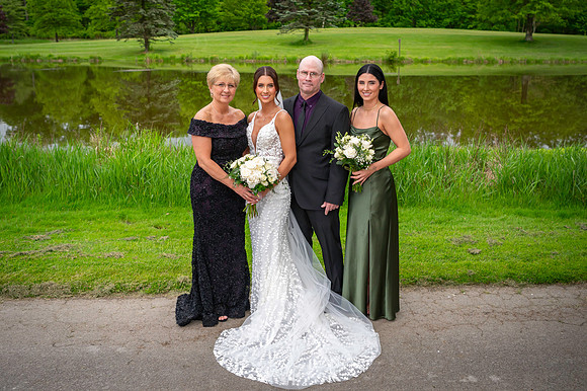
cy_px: 160
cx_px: 311
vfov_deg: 38.5
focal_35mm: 34
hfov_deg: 55.5
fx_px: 558
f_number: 3.2
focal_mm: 26
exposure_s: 1/3200
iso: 640
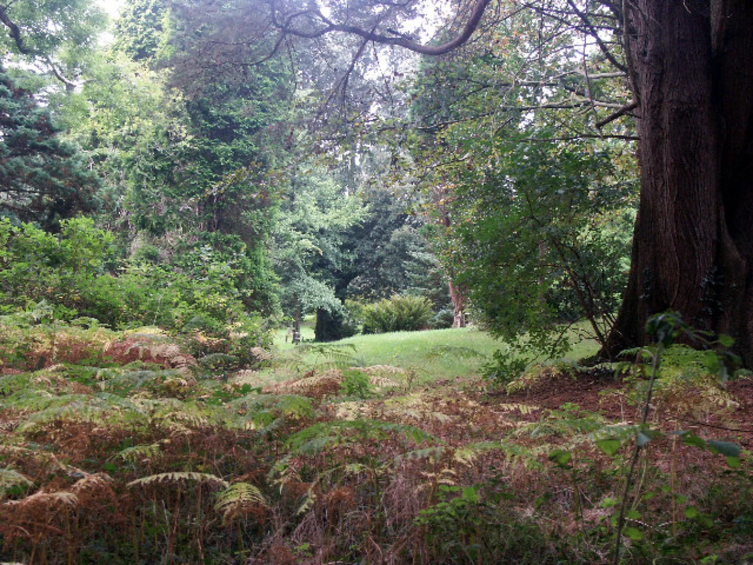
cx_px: 376
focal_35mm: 48
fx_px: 1044
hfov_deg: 39.7
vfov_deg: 30.3
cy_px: 282
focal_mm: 12.54
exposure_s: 1/45
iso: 200
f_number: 3.5
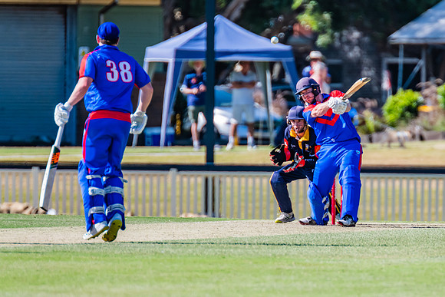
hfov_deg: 2.5
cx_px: 305
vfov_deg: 1.7
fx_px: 10173
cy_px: 156
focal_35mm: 823
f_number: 6.3
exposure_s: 1/2000
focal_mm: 600
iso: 640
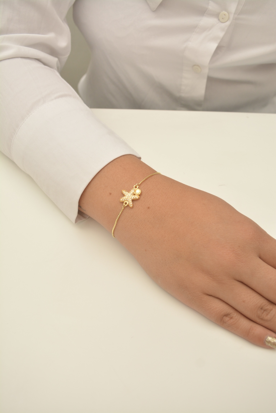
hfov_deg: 38.4
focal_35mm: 34
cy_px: 206
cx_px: 138
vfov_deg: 55.1
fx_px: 397
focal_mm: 23
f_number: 6.3
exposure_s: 1/160
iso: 500
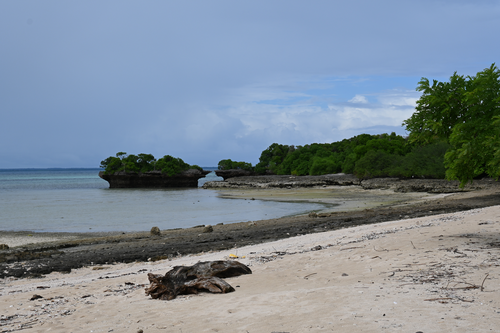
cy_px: 166
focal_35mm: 75
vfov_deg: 18.2
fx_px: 1042
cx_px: 250
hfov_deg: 27.0
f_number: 9
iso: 100
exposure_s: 1/640
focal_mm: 50
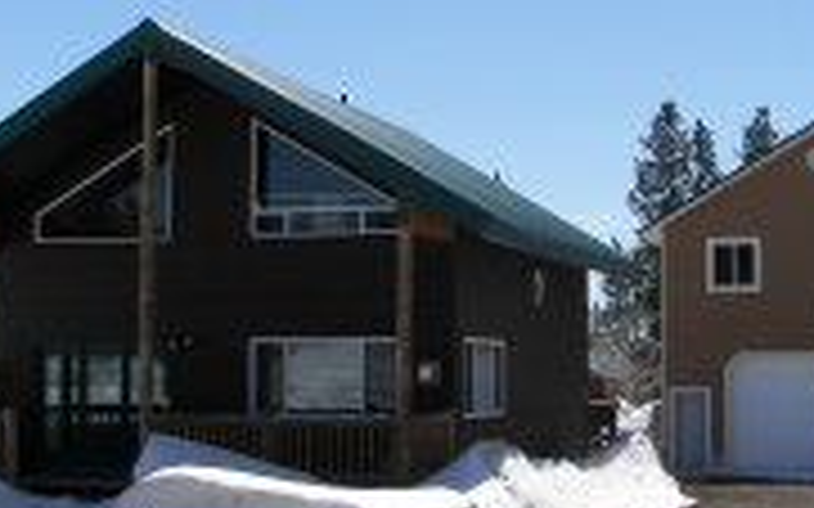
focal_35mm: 76
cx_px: 463
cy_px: 243
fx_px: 1685
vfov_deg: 17.1
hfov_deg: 27.1
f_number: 4
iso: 50
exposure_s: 1/800
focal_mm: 6
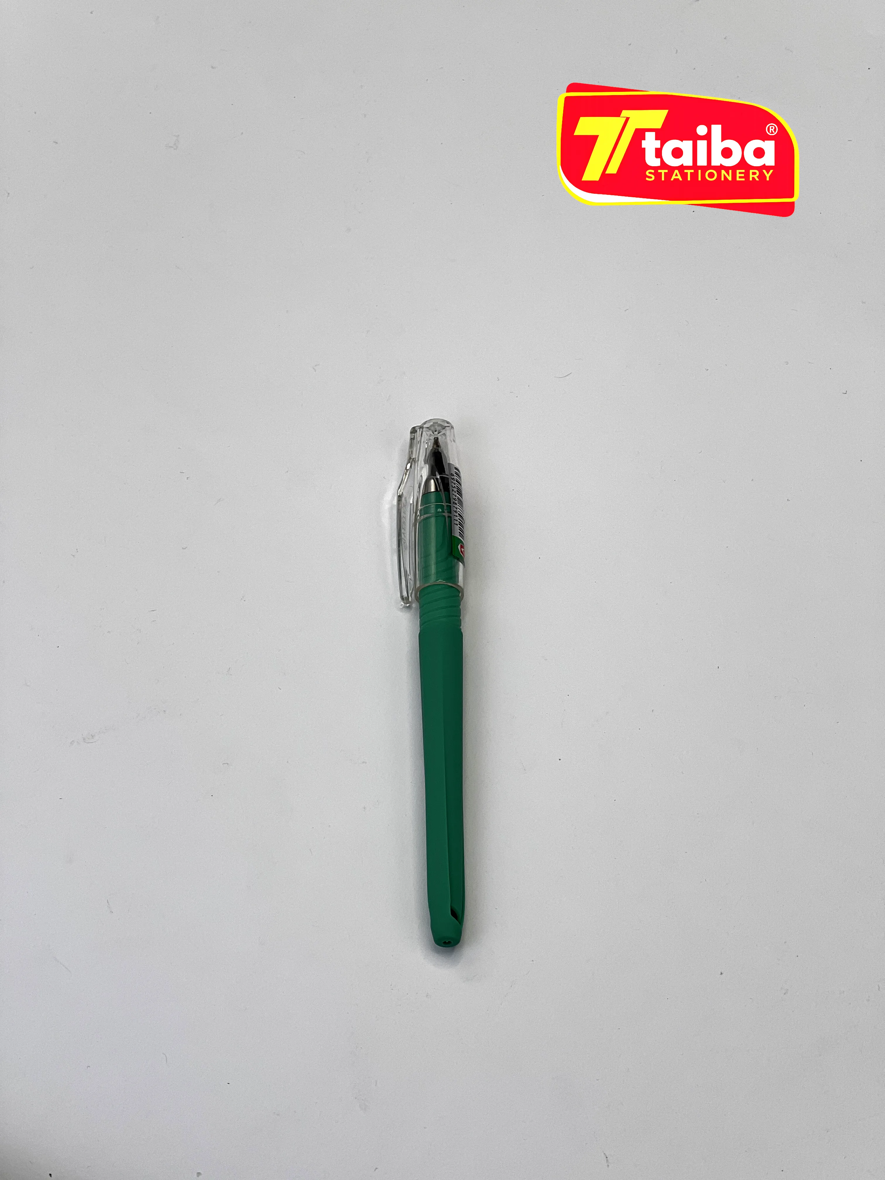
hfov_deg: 19.1
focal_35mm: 77
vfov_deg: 25.3
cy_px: 590
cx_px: 442
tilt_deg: -58.5
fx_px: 2625
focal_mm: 9
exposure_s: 1/408
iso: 32
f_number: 2.8
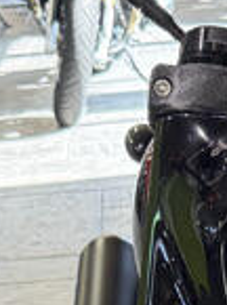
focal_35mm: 170
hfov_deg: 8.3
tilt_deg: -28.4
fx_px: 1493
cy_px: 614
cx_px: 437
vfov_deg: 10.7
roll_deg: +2.7
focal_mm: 6.76
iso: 250
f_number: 1.78
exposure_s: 1/120
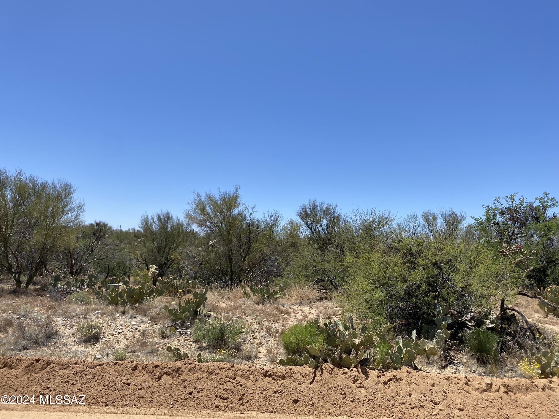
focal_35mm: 26
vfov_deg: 53.1
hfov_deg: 67.3
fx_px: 420
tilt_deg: +5.4
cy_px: 210
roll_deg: -1.2
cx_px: 280
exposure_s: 1/3300
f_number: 1.8
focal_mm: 4.25
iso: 32
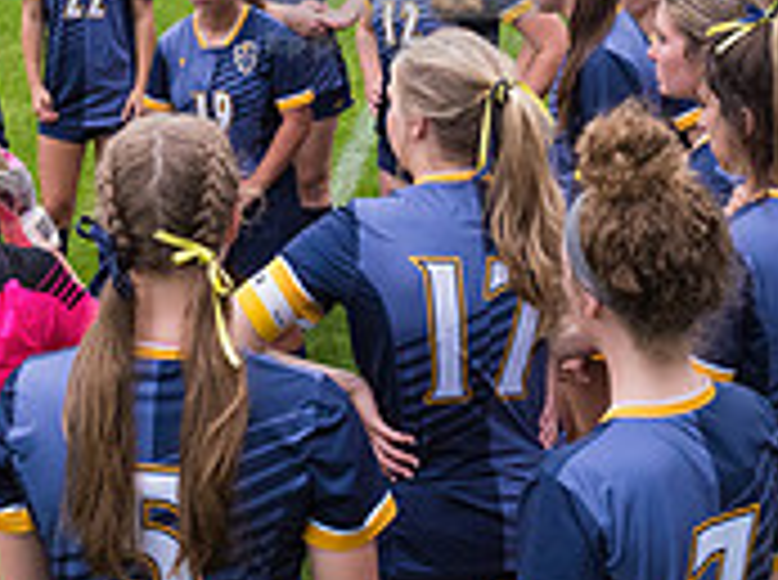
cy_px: -101
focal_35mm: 84
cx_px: 405
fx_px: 1884
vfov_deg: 16.8
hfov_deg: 23.3
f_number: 7.1
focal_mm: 26
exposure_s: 1/640
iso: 1600
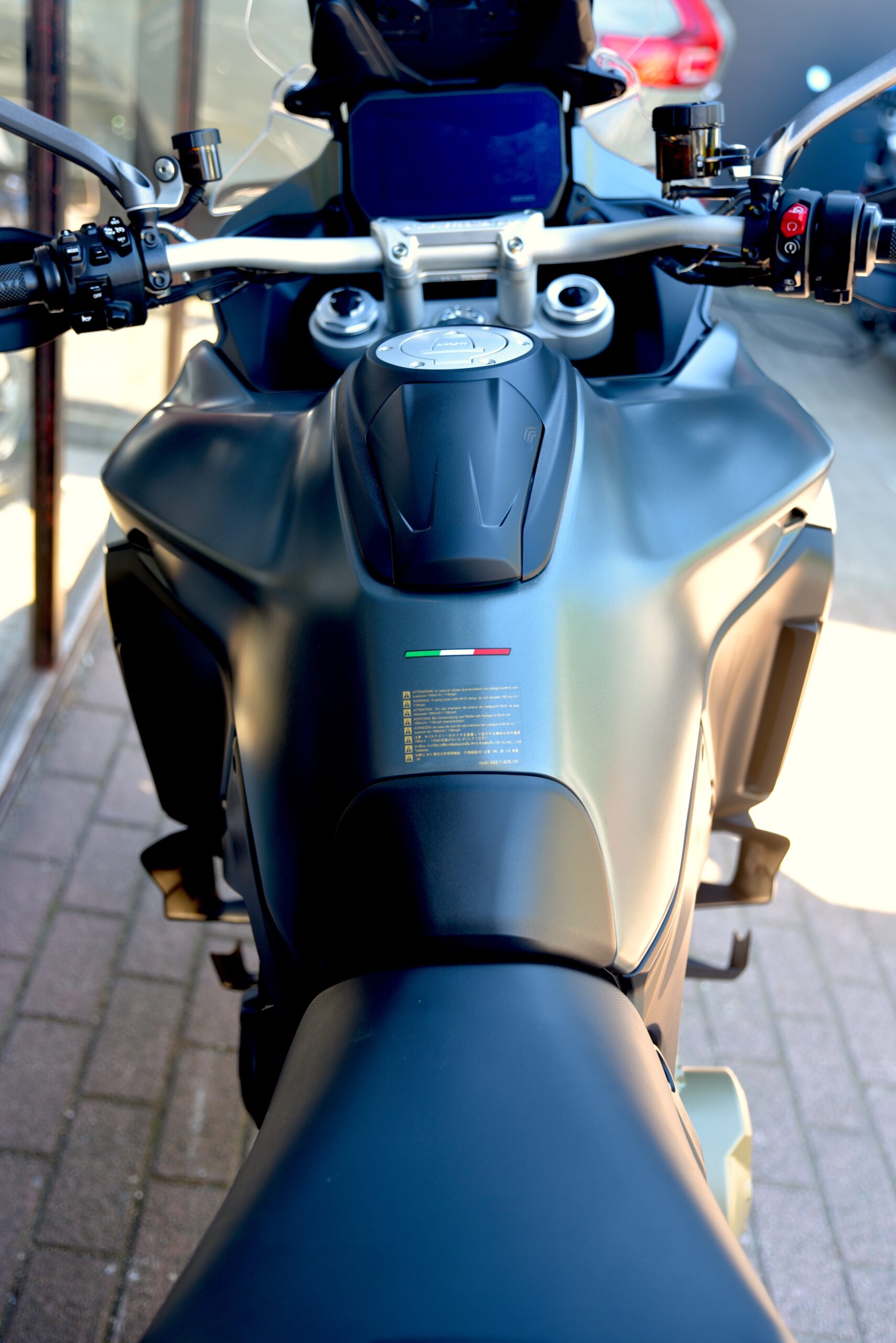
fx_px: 1417
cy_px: 672
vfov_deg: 50.7
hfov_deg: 35.1
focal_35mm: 38
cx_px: 448
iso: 100
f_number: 2.8
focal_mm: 38
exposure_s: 1/40
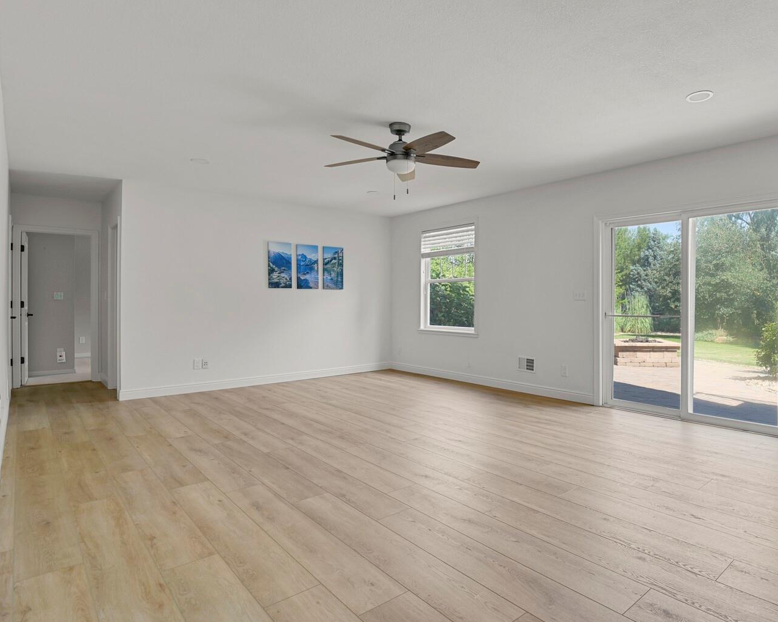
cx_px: 476
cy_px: 305
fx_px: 460
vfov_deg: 68.1
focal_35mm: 20
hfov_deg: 79.2
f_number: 8
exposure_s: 1/20
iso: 2800
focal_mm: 17
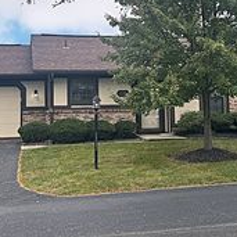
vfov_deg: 27.5
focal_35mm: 62
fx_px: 480
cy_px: 76
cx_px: 115
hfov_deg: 27.7
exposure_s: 1/925
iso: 80
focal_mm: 6.76
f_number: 1.78
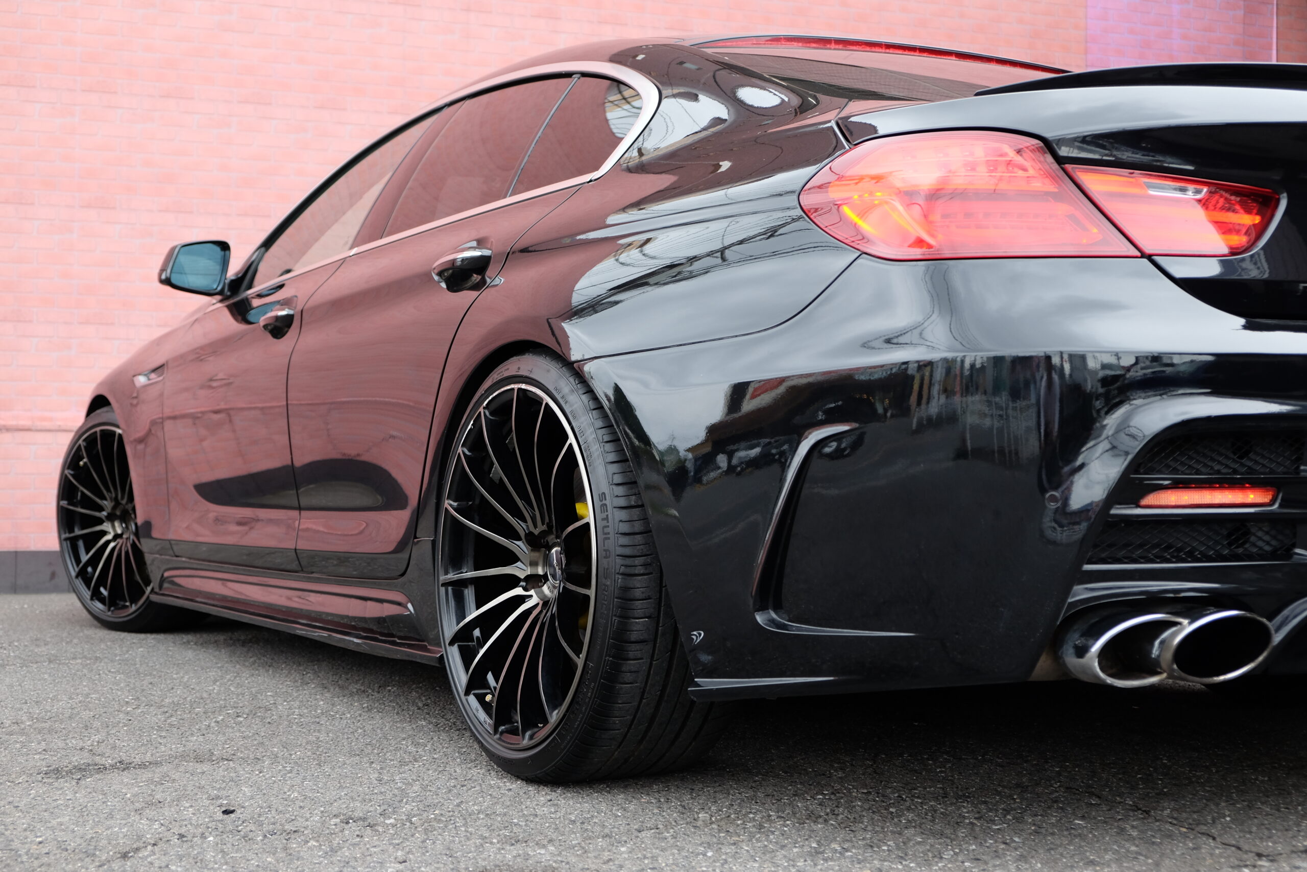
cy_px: 436
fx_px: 1706
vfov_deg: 28.7
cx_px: 654
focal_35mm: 47
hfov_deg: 41.9
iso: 400
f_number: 3.6
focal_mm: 31.5
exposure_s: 1/140
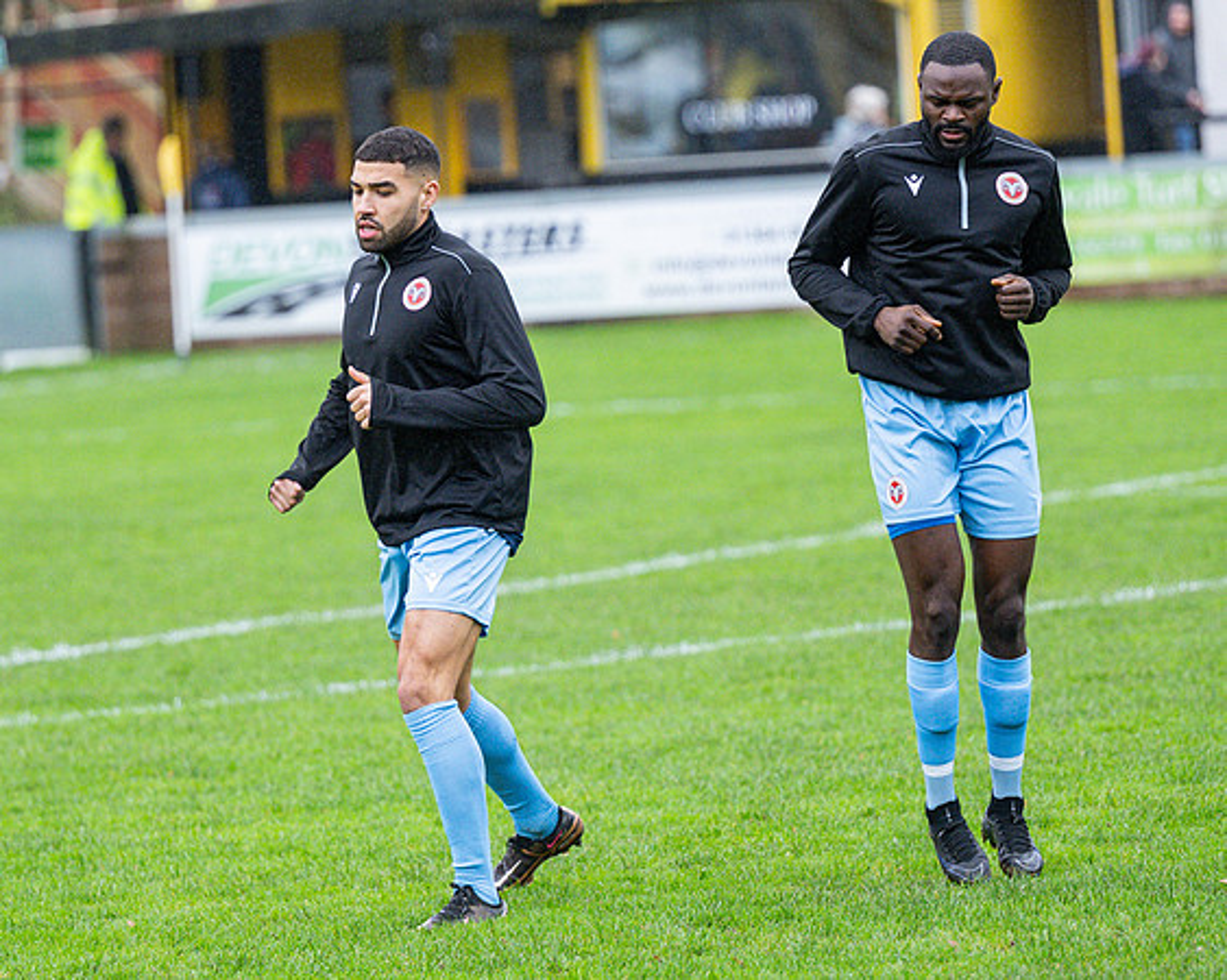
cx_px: 542
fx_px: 10229
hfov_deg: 6.9
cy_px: 532
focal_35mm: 282
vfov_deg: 5.5
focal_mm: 150
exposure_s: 1/1000
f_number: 2.8
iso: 800
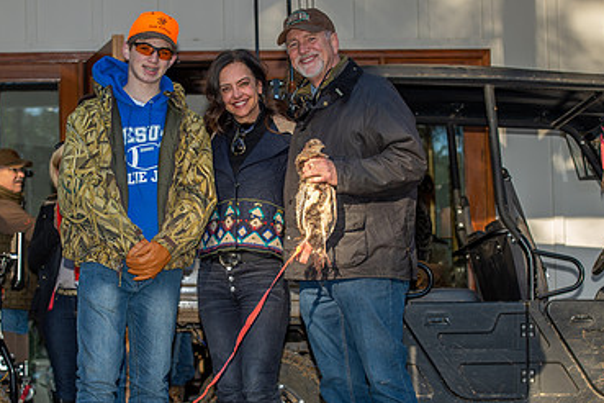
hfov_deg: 18.6
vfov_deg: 12.4
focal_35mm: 110
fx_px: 1845
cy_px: 275
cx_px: 249
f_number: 4.5
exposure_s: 1/160
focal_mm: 70
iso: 160
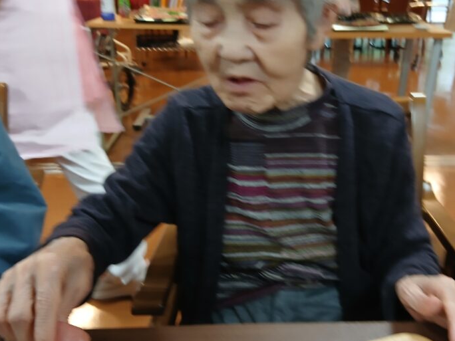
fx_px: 499
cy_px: 175
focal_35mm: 38
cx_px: 266
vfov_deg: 37.7
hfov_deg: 48.8
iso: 250
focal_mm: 3.86
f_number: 1.8
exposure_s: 1/50
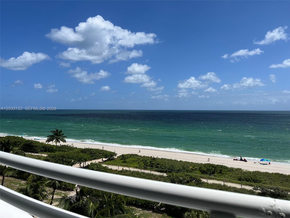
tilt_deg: -0.7
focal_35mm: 26
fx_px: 218
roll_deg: -0.9
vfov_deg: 53.1
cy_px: 109
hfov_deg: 67.3
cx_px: 145
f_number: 1.5
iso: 50
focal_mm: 5.7
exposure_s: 1/9434
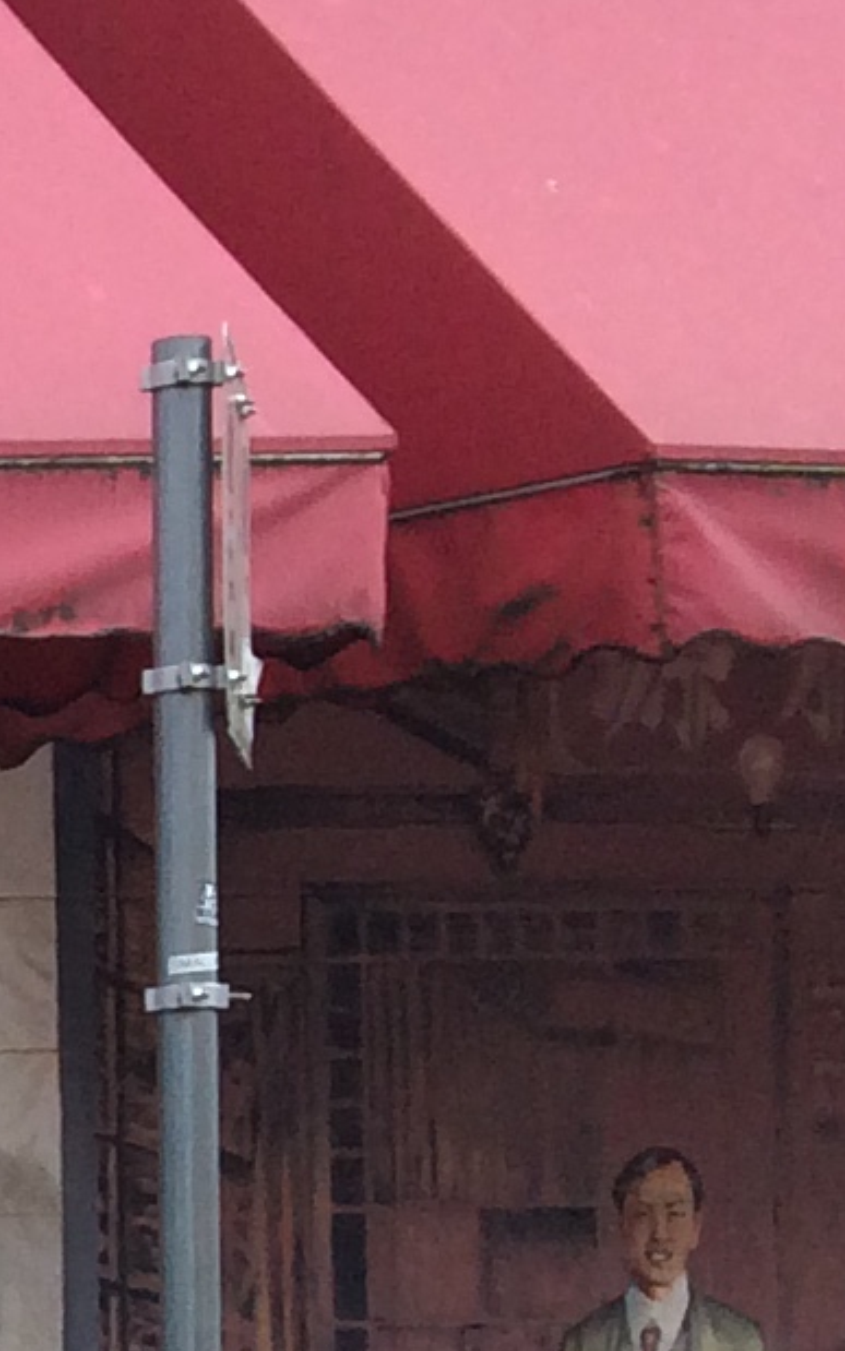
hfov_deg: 6.4
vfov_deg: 12.7
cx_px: -2646
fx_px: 5968
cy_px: 1502
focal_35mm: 162
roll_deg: +2.5
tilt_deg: -0.4
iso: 32
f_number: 2.2
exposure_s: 1/313
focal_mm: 4.15
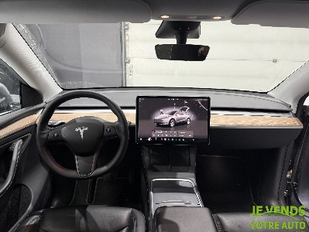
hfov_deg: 69.3
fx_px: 223
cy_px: 114
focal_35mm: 25
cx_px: 149
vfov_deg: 55.0
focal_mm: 6.76
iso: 250
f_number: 1.78
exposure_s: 1/54
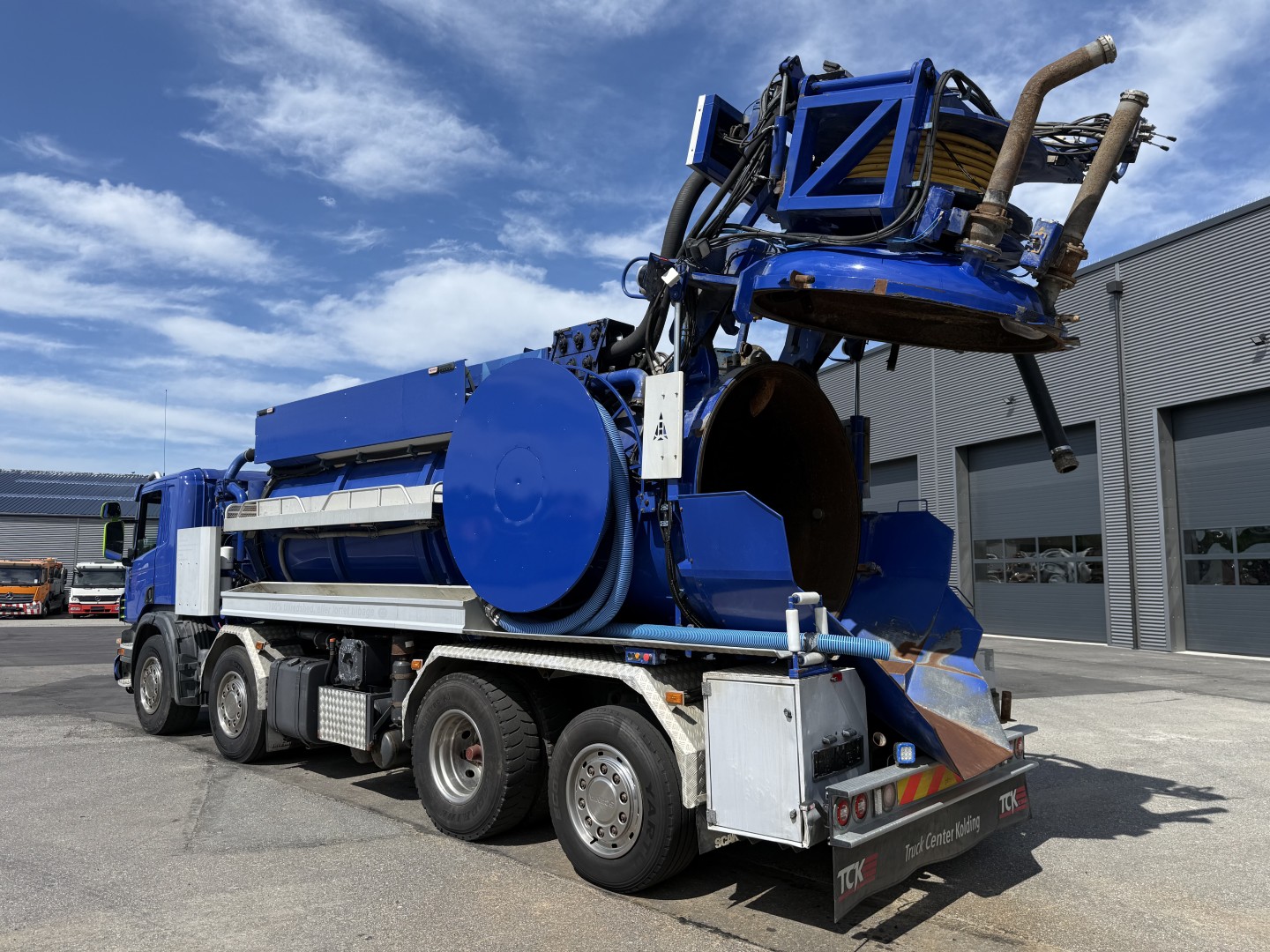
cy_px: 476
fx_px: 881
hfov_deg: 71.6
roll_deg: -0.8
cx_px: 635
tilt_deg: +6.3
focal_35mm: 24
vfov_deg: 56.8
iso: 80
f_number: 1.78
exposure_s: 1/4975
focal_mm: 6.76
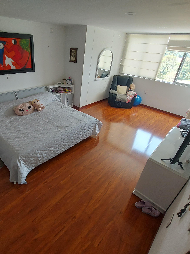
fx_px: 132
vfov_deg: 87.7
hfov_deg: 70.1
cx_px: 68
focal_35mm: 18
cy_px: 124
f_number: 2.2
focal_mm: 1.74
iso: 64
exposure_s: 1/60
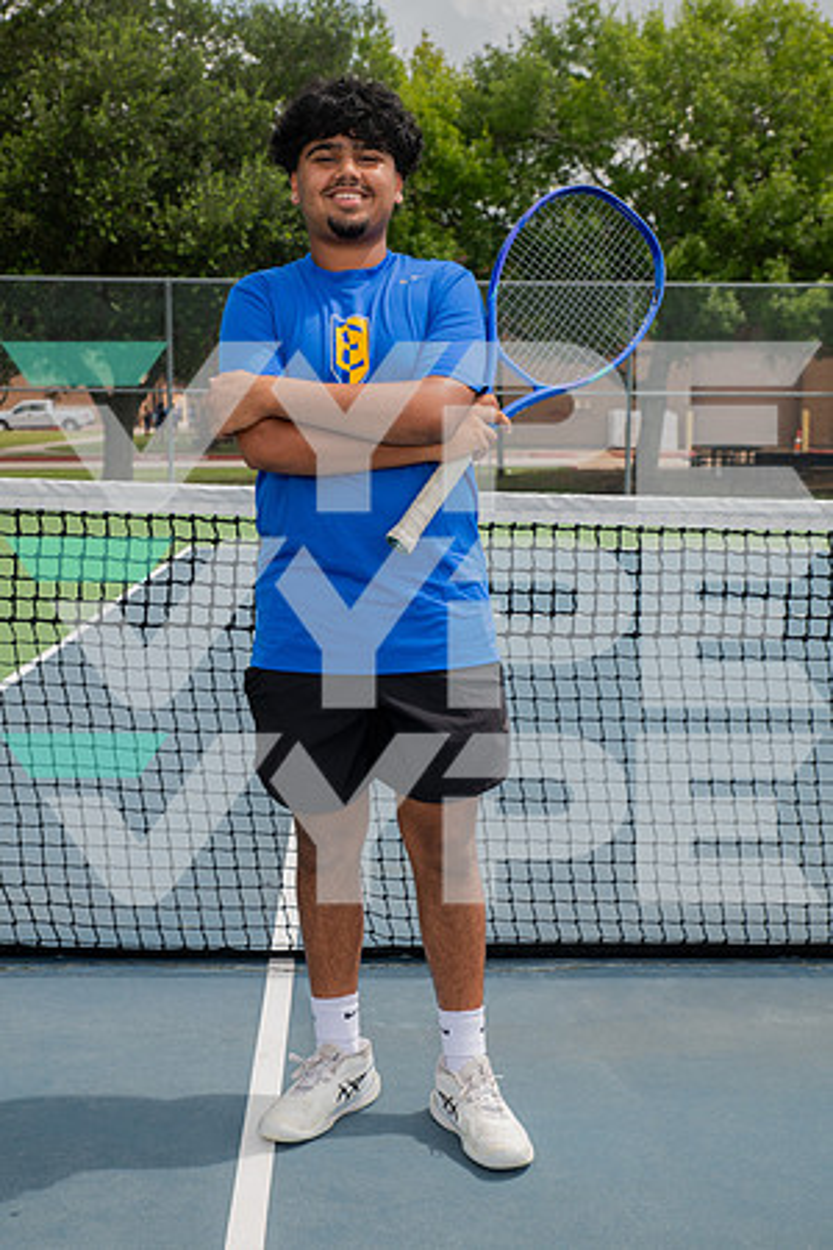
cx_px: 416
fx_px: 1666
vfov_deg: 41.1
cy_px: 625
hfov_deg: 28.1
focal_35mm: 48
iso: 100
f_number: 7.1
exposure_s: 1/320
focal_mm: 48
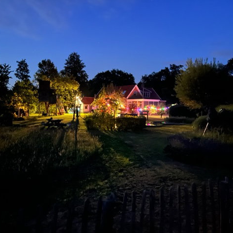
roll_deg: -1.2
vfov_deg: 52.5
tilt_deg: -2.7
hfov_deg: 52.4
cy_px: 116
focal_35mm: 31
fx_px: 236
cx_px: 103
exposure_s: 1/2
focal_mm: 5.1
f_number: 1.6
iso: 2500
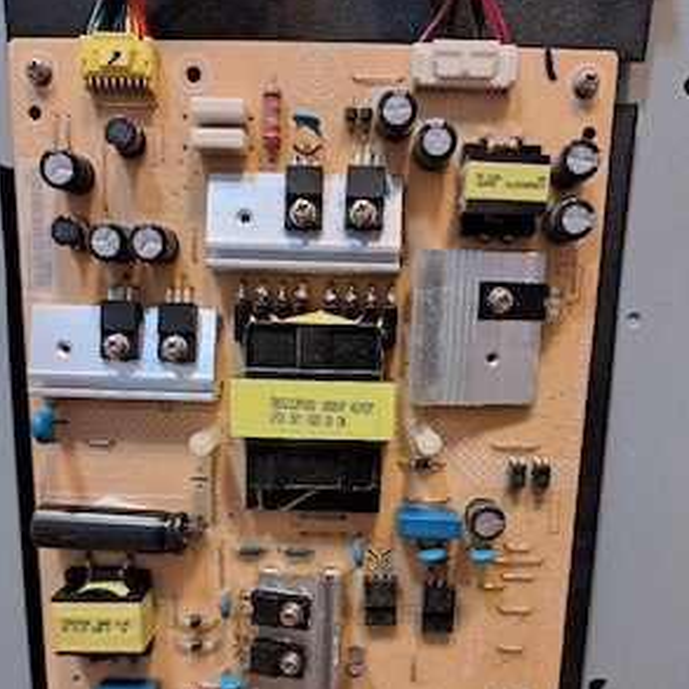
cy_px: 456
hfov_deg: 55.6
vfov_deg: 54.6
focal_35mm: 29
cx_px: 348
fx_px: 653
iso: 400
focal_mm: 5.23
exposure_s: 1/50
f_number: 1.8
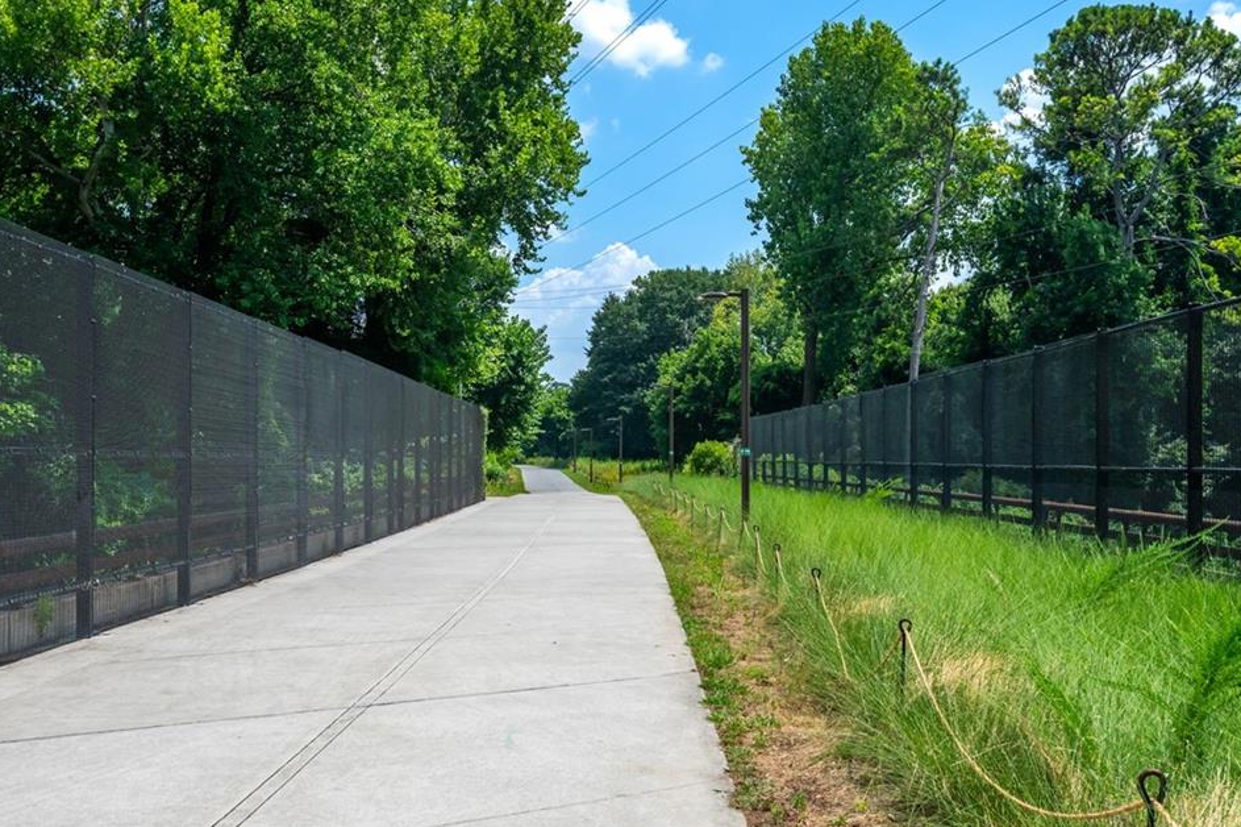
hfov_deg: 50.7
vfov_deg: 35.0
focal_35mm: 38
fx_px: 1309
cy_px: 406
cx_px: 582
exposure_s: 1/3200
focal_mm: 35
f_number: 10
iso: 1250
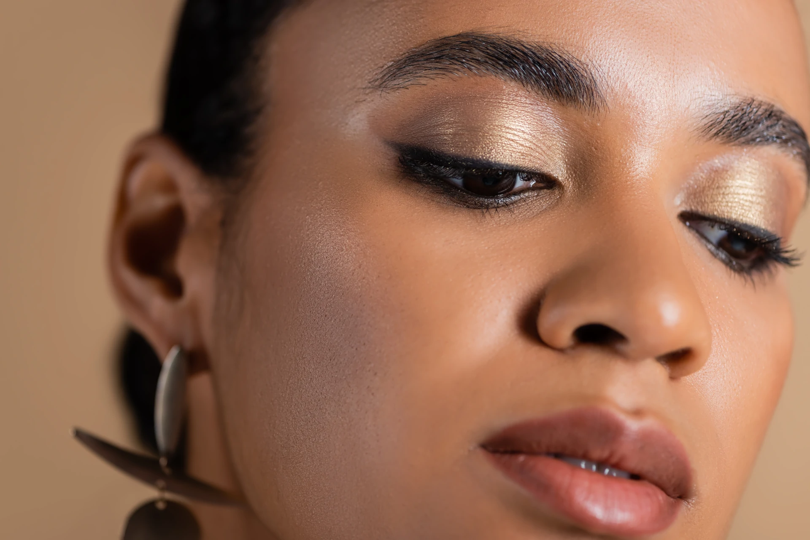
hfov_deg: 19.5
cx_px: 405
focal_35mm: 105
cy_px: 270
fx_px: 2363
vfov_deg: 13.0
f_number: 5.6
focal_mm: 105
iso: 100
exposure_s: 1/160
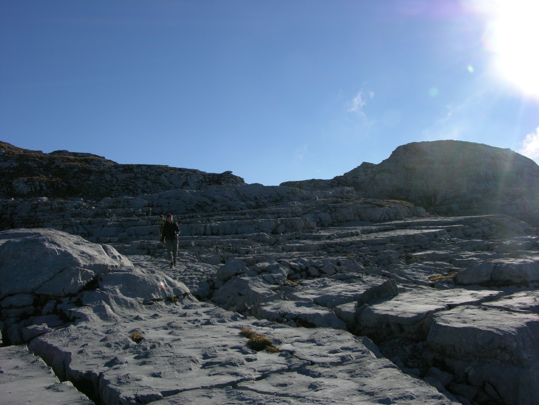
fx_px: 545
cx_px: 270
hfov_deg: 52.6
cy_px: 202
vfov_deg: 40.7
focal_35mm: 35
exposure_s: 1/298
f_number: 6.3
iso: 50
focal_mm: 8.9
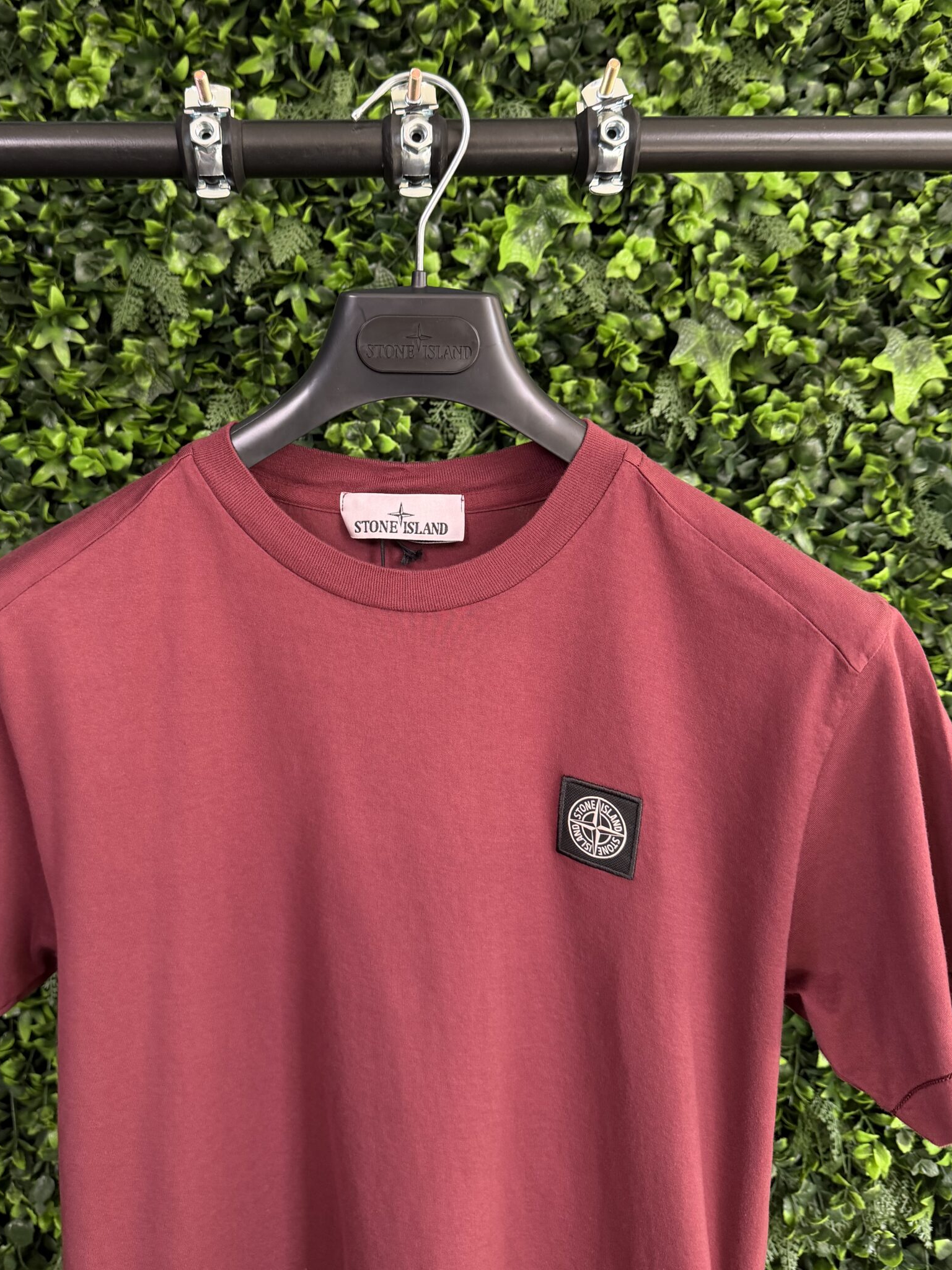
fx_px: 1100
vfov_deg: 59.5
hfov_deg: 46.6
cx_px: 390
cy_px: 506
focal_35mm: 30
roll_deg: +1.0
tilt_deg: -5.0
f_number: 1.78
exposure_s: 1/60
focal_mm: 6.76
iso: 200
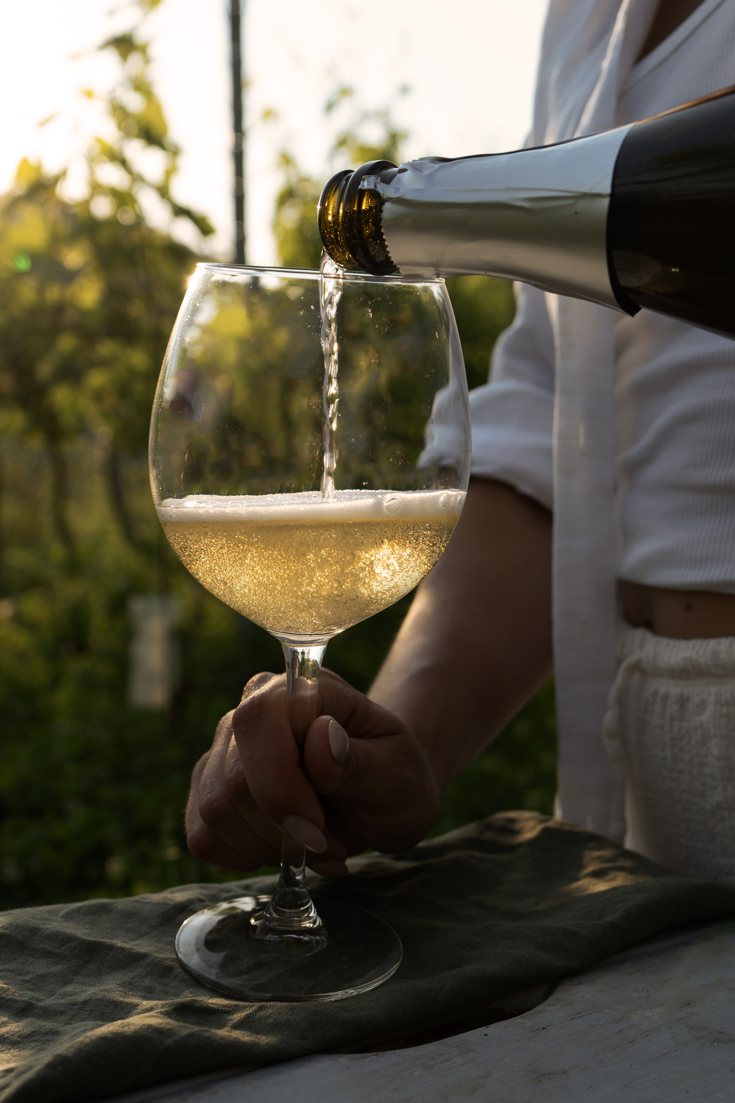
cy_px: 552
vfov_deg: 51.9
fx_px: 1133
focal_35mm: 37
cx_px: 368
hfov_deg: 35.9
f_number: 5.6
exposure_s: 1/250
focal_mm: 37
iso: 100
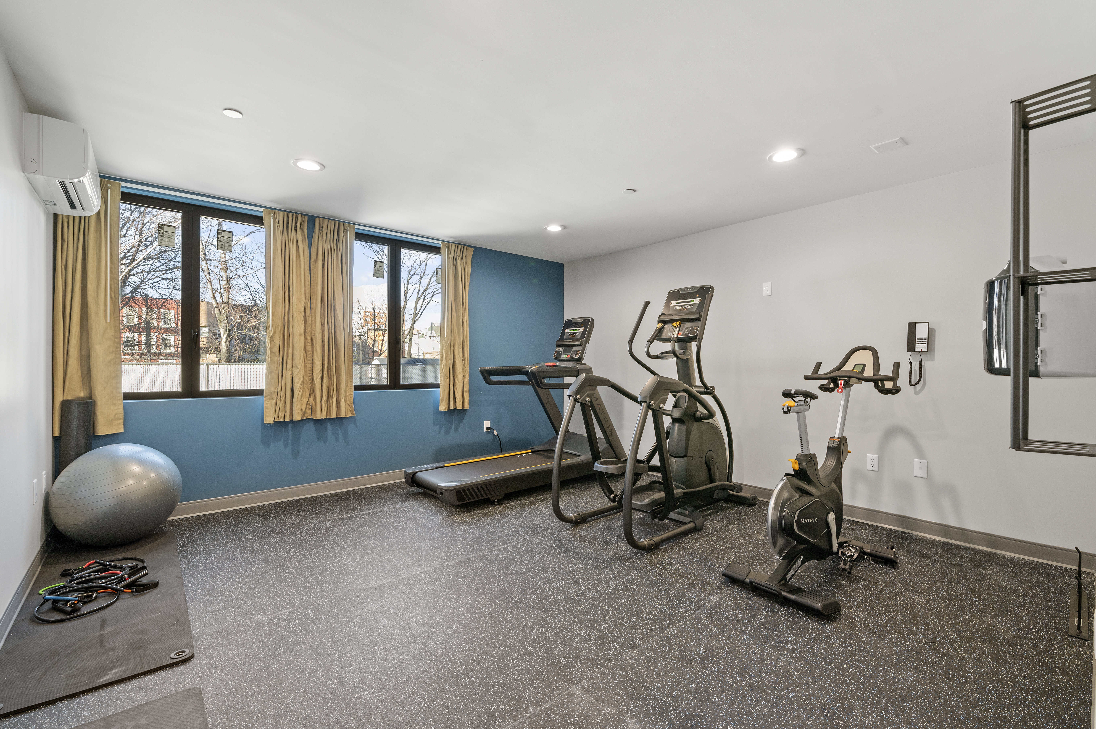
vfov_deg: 77.2
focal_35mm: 15
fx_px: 456
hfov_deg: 100.4
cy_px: 364
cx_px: 548
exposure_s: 1/13
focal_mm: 15
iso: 500
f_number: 8
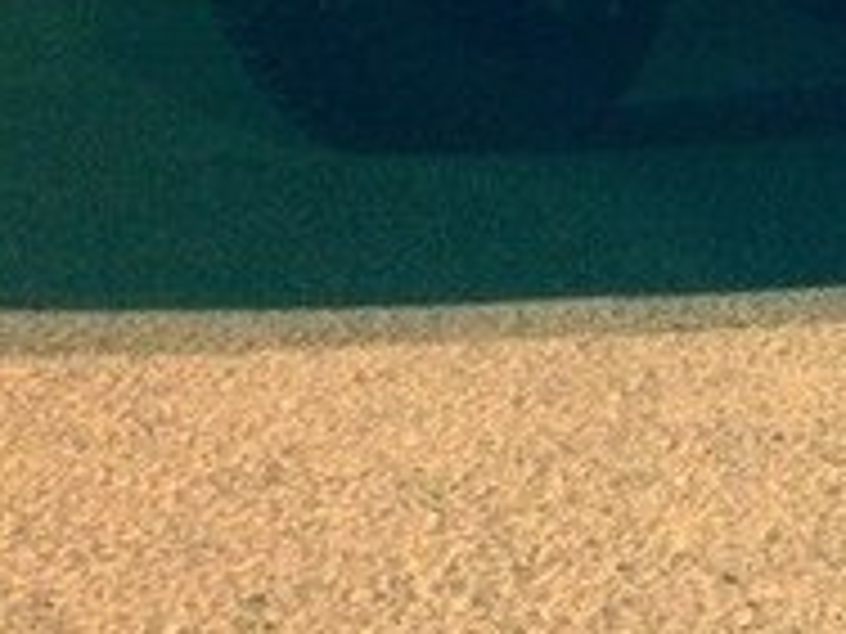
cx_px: 1408
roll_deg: -2.5
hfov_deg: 16.8
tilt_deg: -3.2
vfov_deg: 14.0
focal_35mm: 102
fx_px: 2493
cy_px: -160
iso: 500
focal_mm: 4.15
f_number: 2.2
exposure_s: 1/17
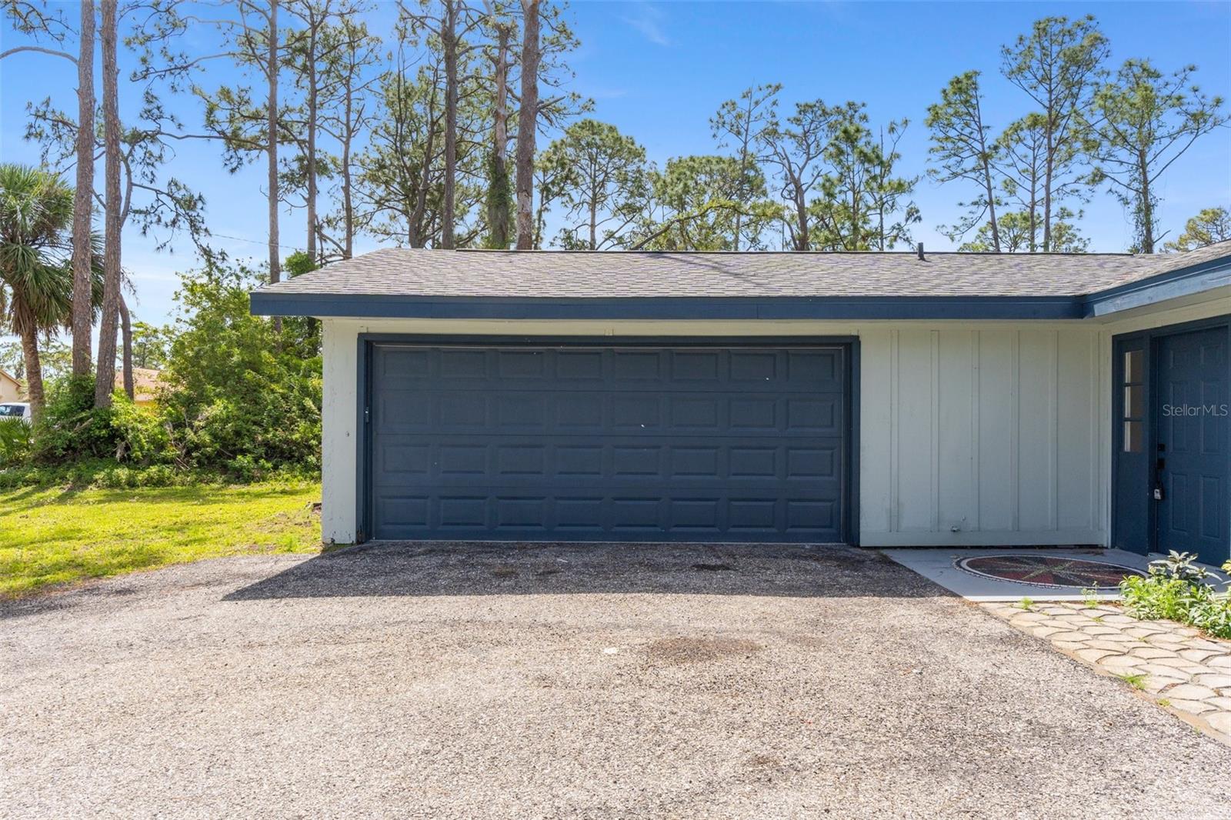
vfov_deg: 58.4
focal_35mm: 21
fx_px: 733
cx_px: 616
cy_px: 410
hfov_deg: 80.0
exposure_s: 1/640
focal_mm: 14.3
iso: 100
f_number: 8
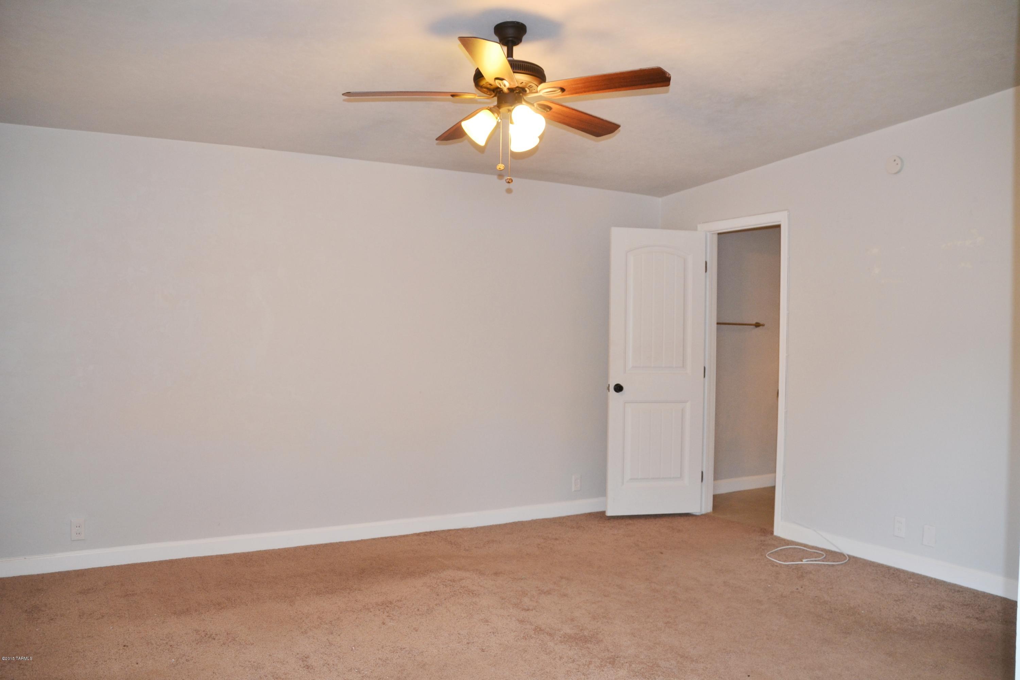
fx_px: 765
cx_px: 510
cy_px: 340
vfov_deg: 47.9
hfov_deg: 67.4
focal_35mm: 27
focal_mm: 18
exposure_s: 1/80
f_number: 4
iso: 400
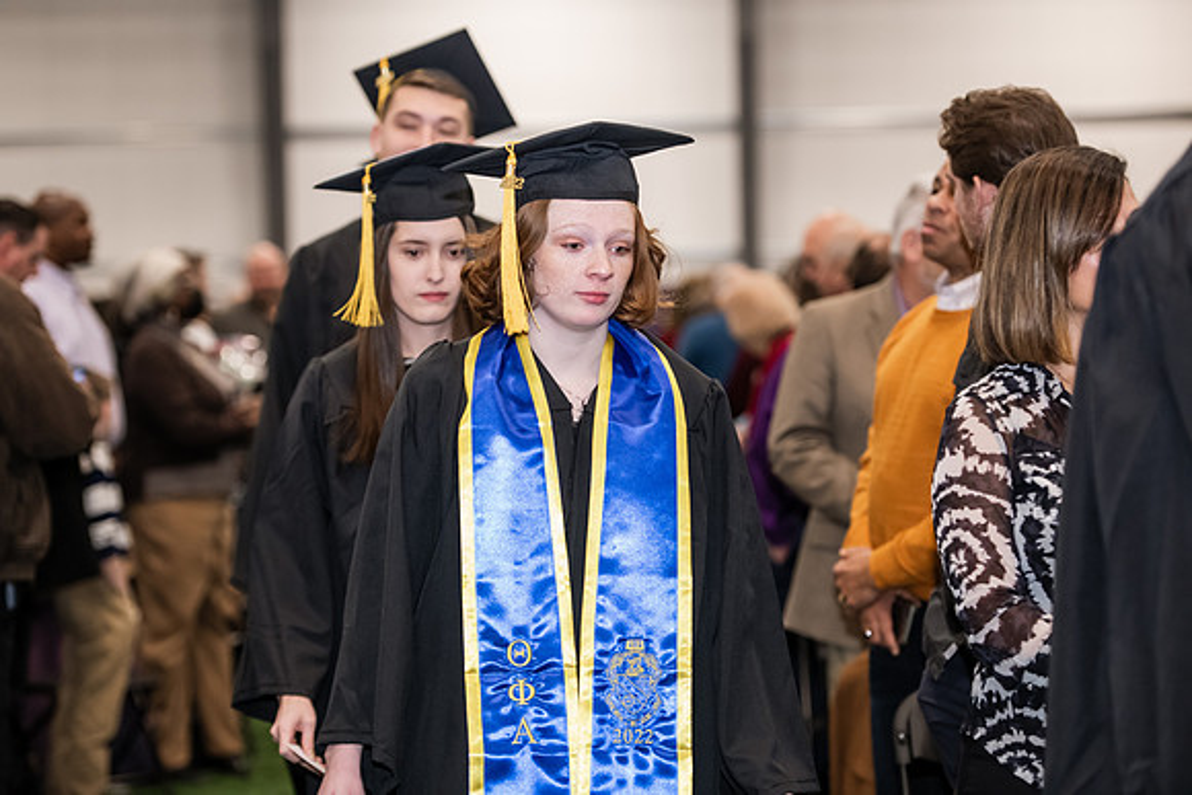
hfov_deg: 20.0
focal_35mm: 102
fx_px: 3378
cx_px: 596
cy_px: 398
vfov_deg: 13.4
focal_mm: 102
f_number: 3.2
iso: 2500
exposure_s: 1/200
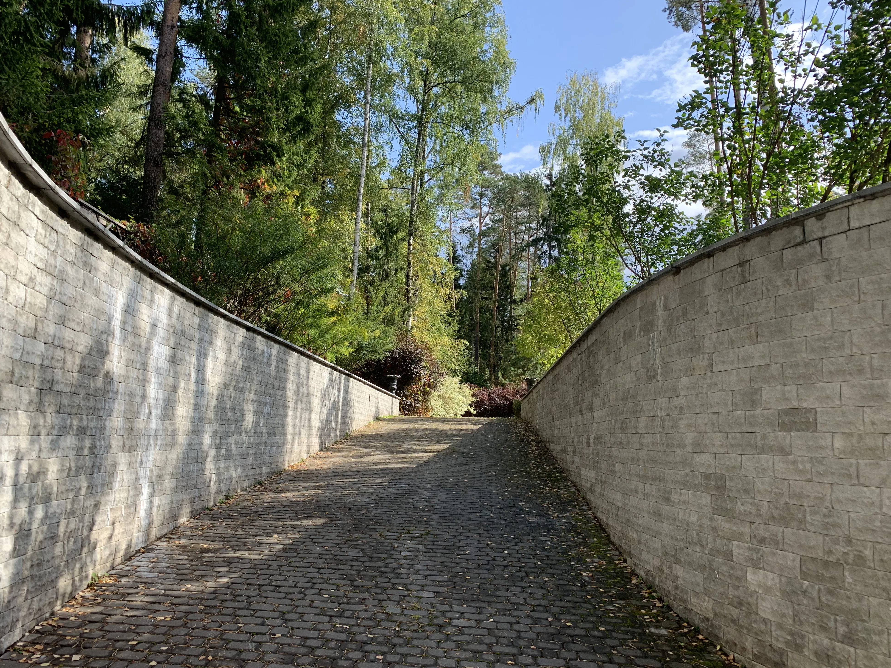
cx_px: 453
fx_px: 695
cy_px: 341
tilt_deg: +10.1
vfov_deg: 51.3
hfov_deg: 65.3
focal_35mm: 27
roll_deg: -1.3
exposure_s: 1/673
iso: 25
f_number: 1.8
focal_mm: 4.25
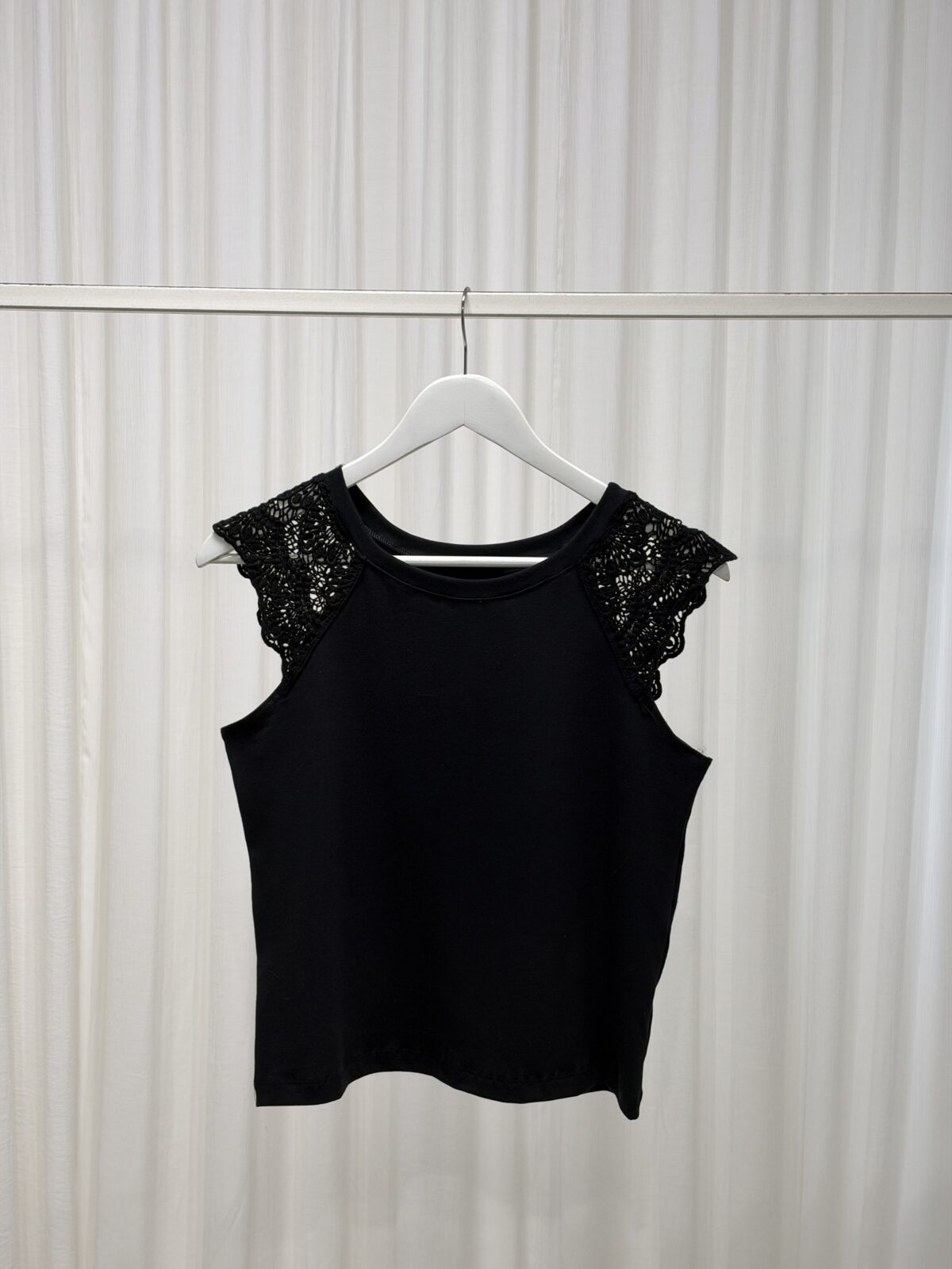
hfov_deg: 30.3
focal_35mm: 48
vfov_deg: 39.7
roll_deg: -0.8
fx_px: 1760
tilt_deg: -3.9
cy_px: 634
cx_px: 476
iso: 64
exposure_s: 1/121
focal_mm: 6.93
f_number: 1.8
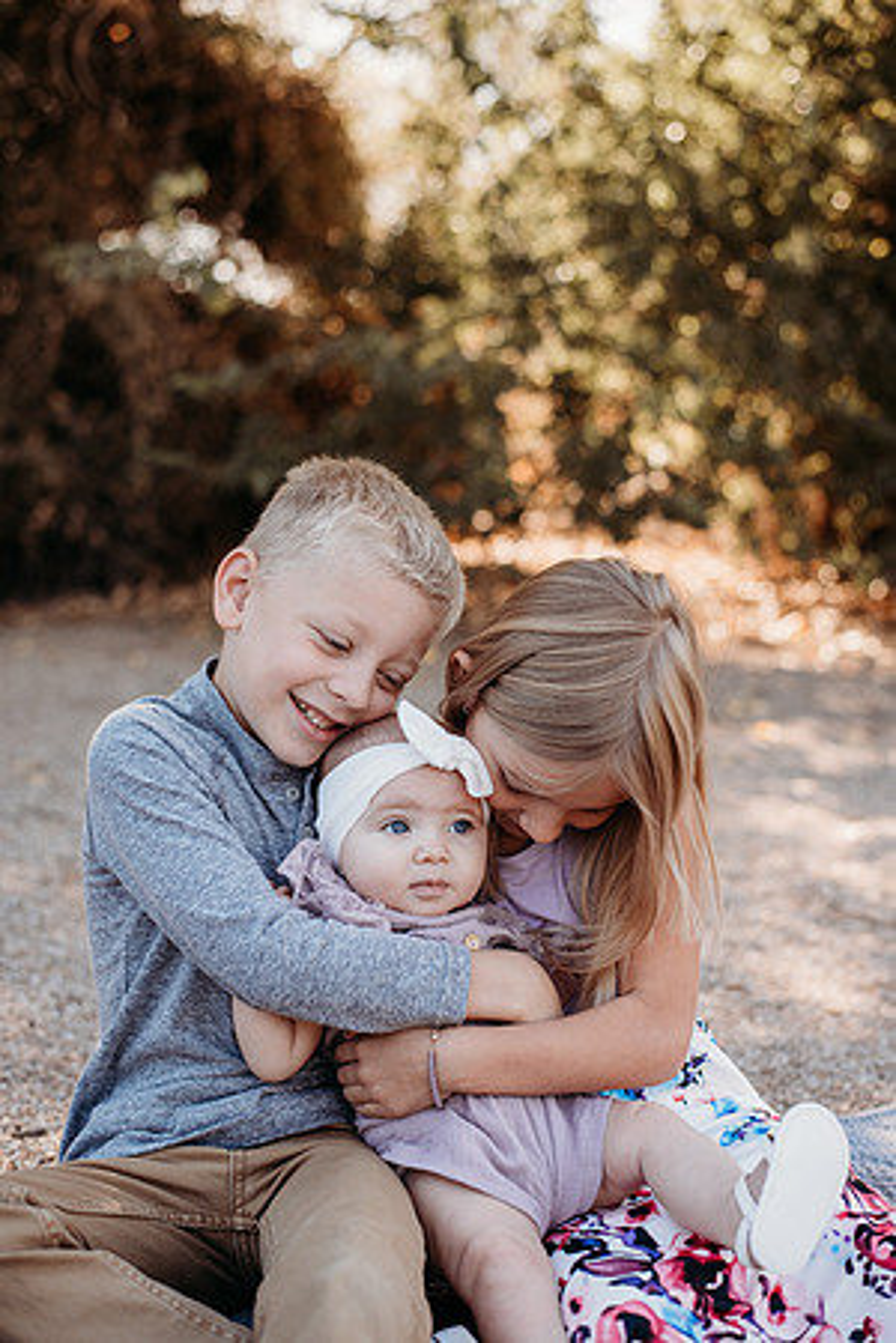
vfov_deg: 39.6
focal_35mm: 50
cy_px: 672
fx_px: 1867
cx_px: 448
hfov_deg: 27.0
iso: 250
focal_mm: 50
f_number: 2.8
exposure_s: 1/500
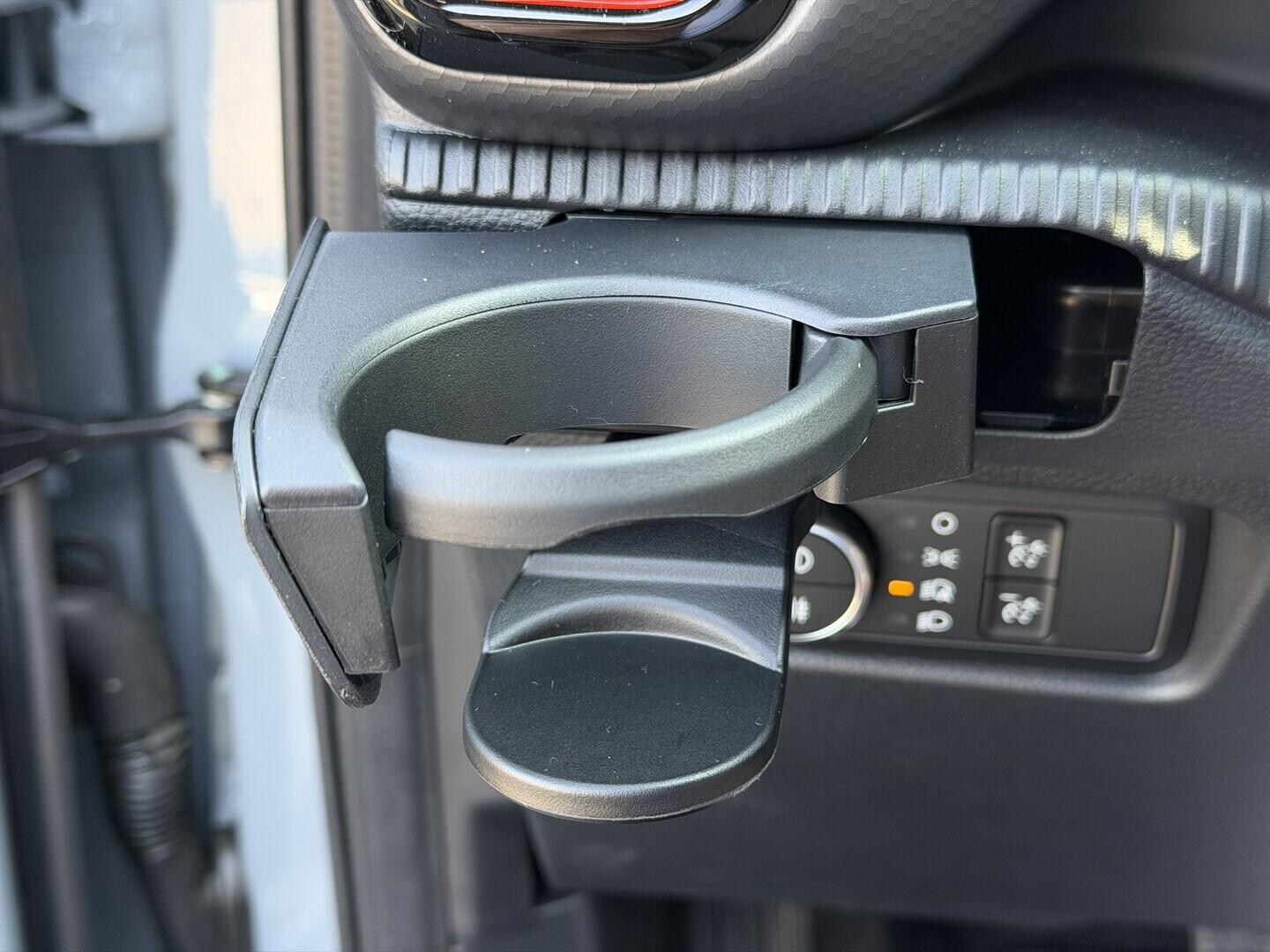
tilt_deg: -29.9
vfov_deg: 30.3
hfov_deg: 39.7
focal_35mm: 48
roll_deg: -0.9
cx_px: 635
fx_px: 1761
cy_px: 476
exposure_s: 1/74
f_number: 1.78
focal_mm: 6.76
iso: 100
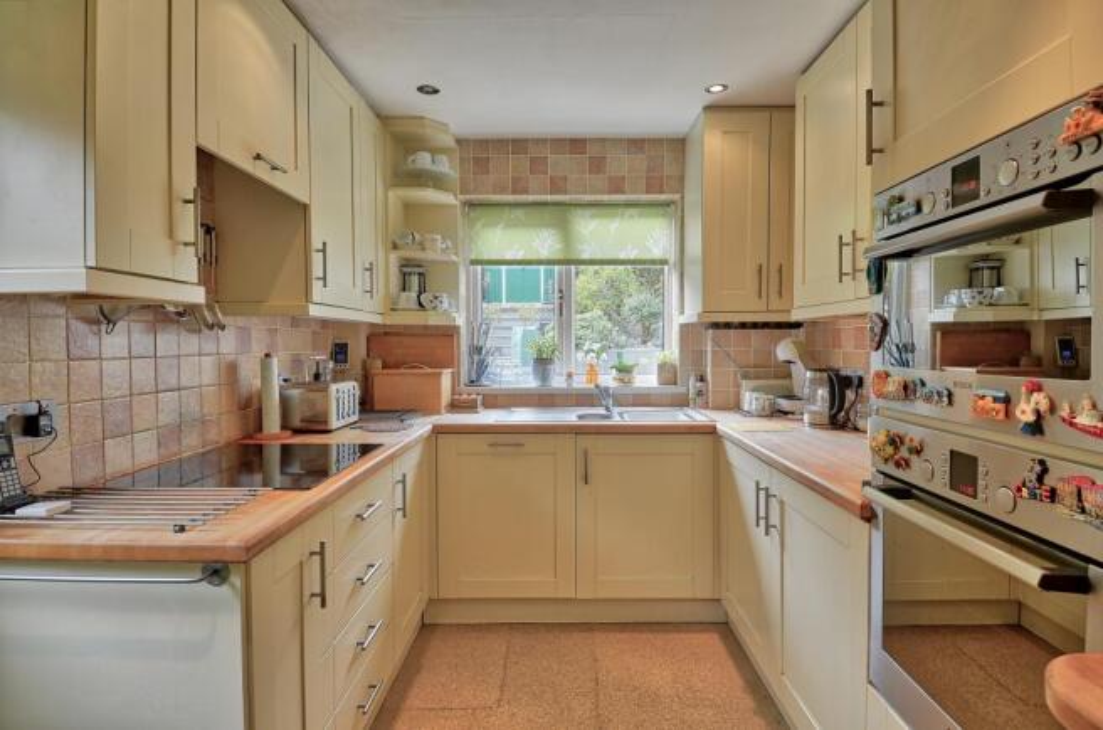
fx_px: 550
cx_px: 552
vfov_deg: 67.1
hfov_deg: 90.1
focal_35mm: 18
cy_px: 365
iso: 100
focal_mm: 12
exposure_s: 1/20
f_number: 5.6
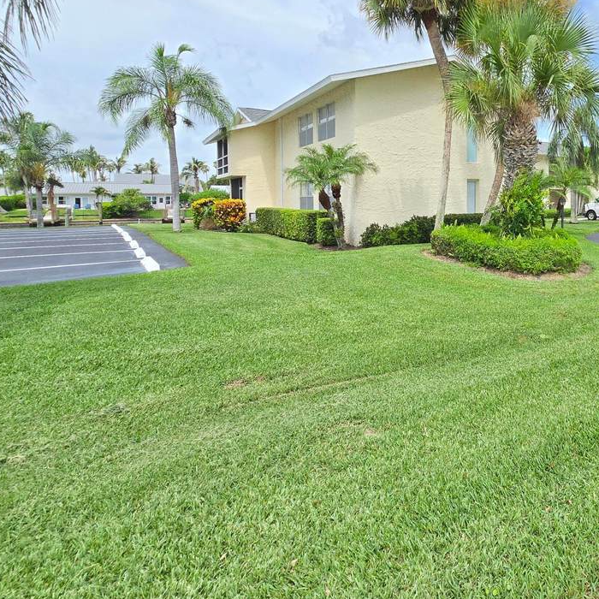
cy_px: 212
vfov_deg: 70.6
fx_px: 411
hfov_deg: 65.1
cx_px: 486
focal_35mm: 21
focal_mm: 2.2
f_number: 2.2
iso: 64
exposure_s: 1/2000
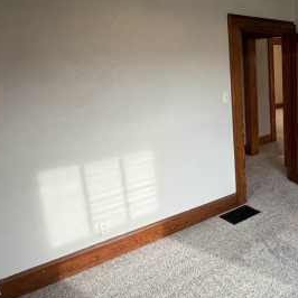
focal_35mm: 31
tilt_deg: -8.9
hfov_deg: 42.2
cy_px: 117
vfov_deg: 52.1
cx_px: 323
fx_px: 302
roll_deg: +0.1
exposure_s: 1/109
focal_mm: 2.2
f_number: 2.2
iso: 320
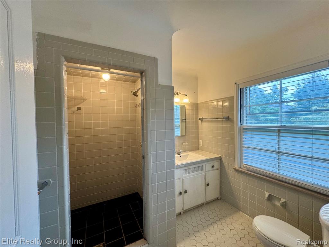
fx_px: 133
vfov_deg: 85.7
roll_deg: +0.9
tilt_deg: -0.7
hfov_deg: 102.1
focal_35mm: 14
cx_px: 164
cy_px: 124
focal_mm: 2.22
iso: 100
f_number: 2.2
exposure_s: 1/120
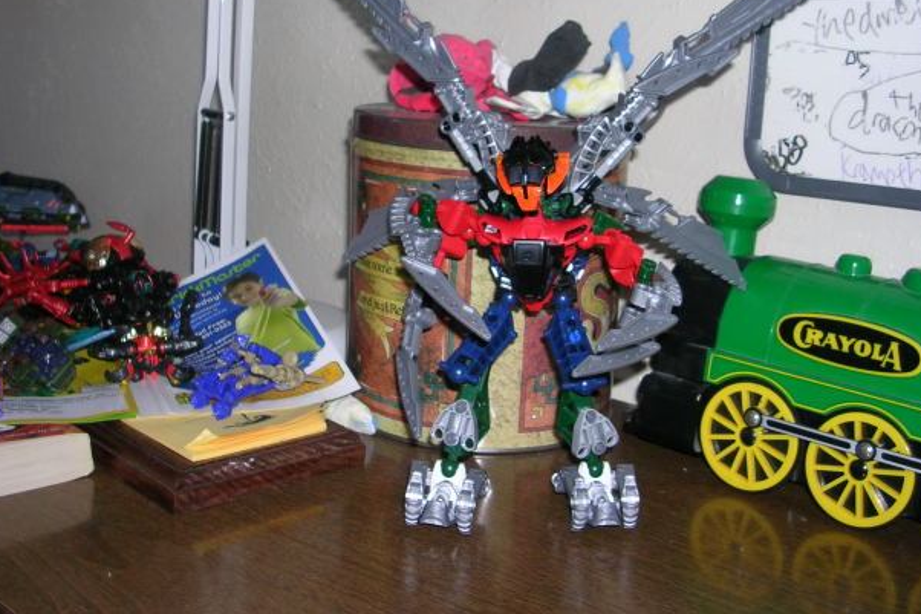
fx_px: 1074
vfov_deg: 31.8
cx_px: 479
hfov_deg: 46.4
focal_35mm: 42
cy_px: 250
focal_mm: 5.8
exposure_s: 1/60.1
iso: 50
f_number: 2.8
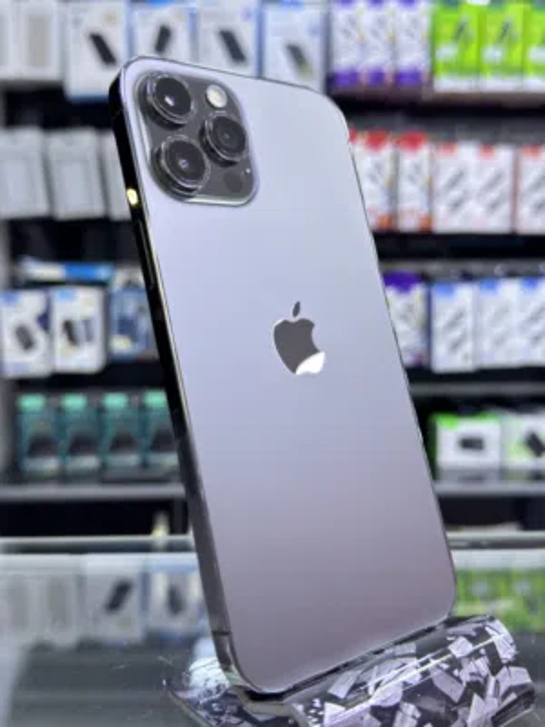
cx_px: 272
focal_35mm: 35
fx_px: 735
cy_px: 364
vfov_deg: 52.6
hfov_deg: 40.7
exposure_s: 1/100
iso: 80
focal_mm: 6.76
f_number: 1.78
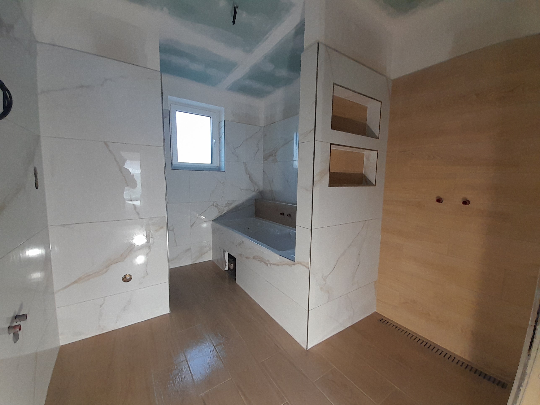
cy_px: 202
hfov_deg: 106.2
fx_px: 203
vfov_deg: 89.9
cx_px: 270
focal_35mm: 13
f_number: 2.2
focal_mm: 1.13
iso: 80
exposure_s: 1/50
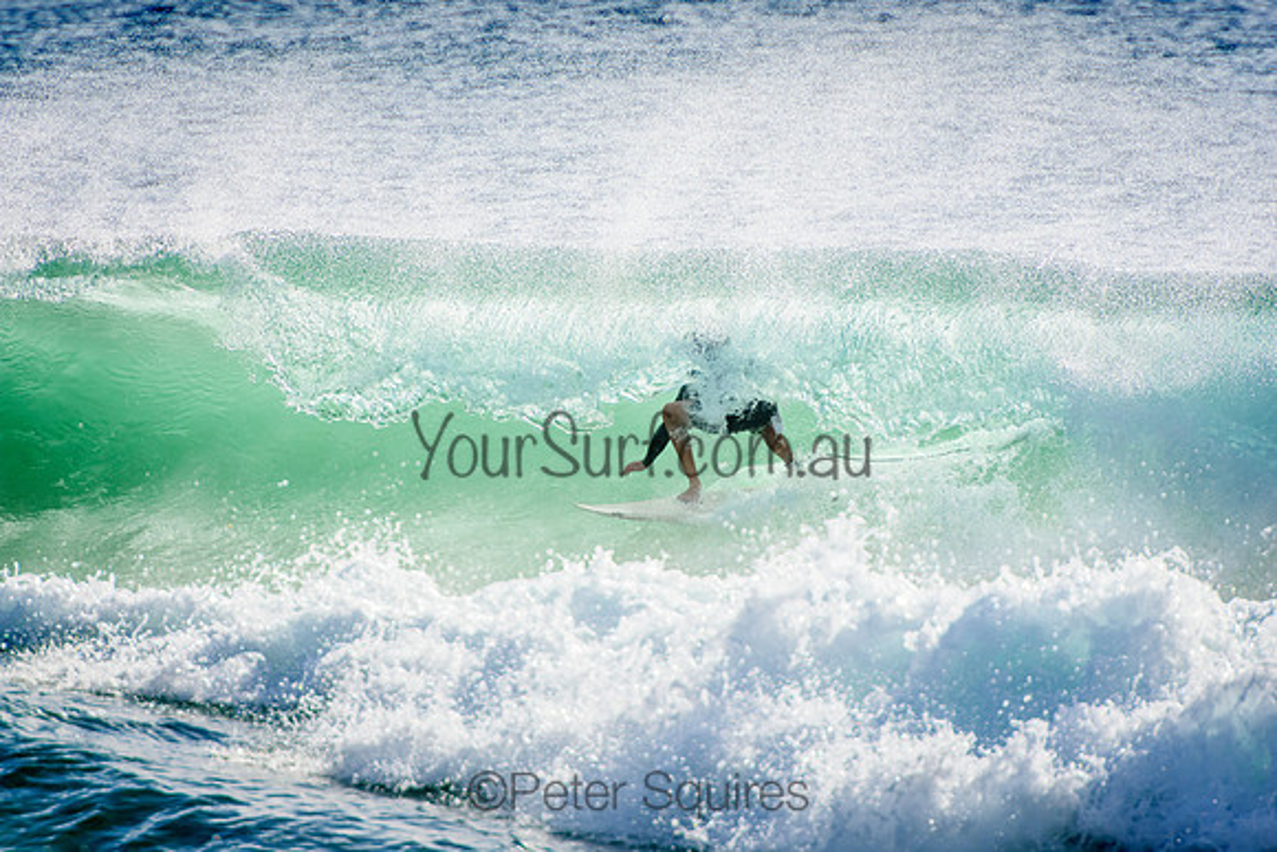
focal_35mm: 600
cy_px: 426
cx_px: 638
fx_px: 21287
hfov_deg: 3.4
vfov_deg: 2.3
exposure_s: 1/2000
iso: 320
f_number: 5.6
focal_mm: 400
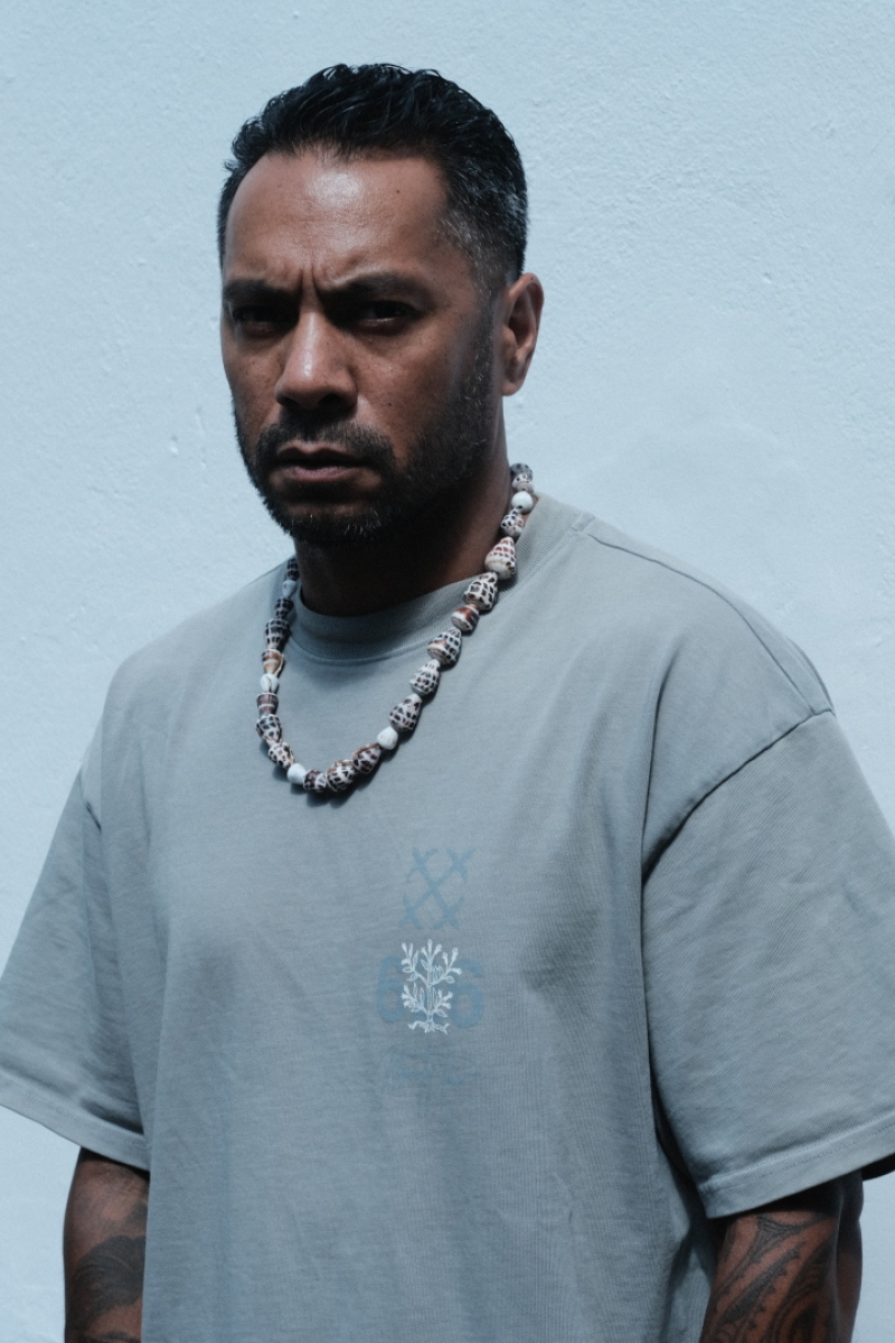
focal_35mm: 84
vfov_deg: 24.2
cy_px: 672
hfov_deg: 16.3
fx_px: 3132
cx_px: 448
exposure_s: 1/500
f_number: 8
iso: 400
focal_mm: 56
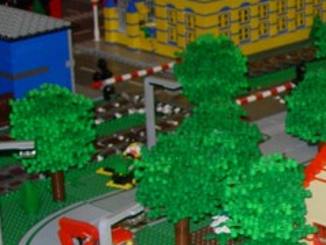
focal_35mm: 127
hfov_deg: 14.2
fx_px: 1198
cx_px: 528
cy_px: 206
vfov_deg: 11.6
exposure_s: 1/64
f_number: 2.8
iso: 79
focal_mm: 7.8
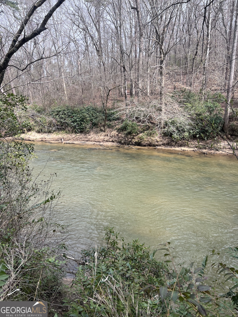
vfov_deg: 67.3
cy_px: 158
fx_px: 238
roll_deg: +0.9
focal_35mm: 26
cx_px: 119
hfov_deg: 53.1
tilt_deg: -10.7
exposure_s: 1/1266
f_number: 1.5
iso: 50
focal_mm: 5.7
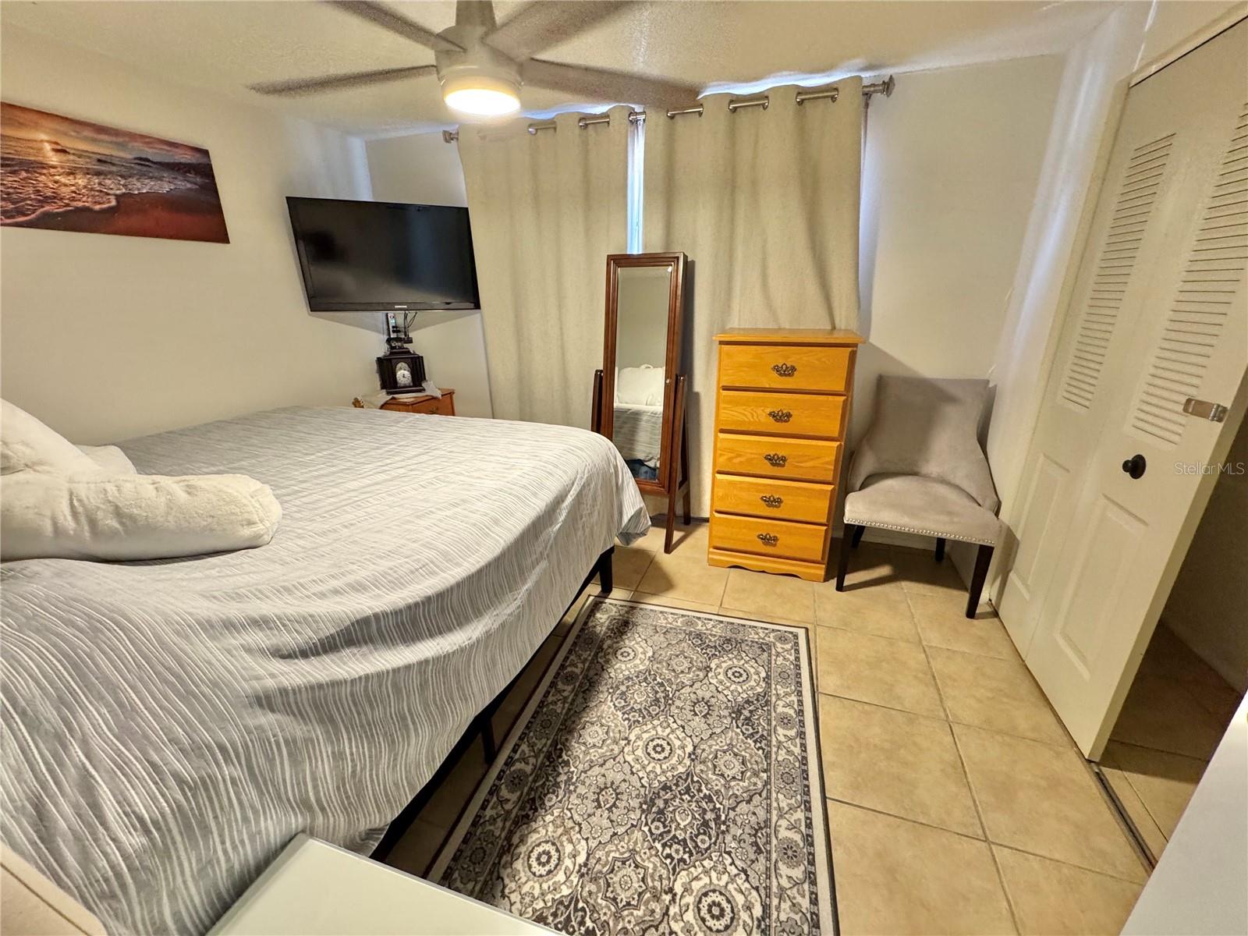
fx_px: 505
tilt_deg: -18.9
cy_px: 468
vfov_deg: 85.7
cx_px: 624
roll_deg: +0.1
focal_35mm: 14
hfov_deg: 102.1
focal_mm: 2.22
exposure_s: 1/60
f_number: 2.2
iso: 250
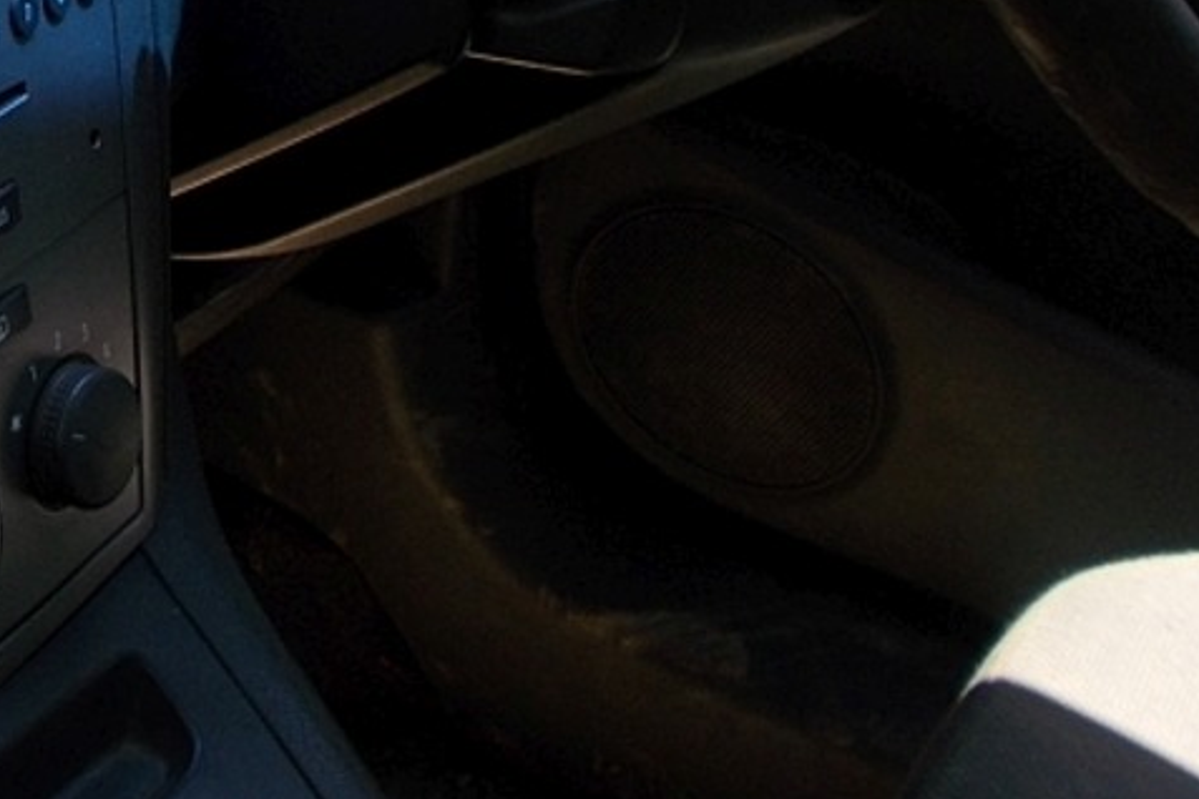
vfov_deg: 18.5
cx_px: -57
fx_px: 2298
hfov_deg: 27.2
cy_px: -195
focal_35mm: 69
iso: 80
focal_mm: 4.6
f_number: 3.2
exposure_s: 1/125
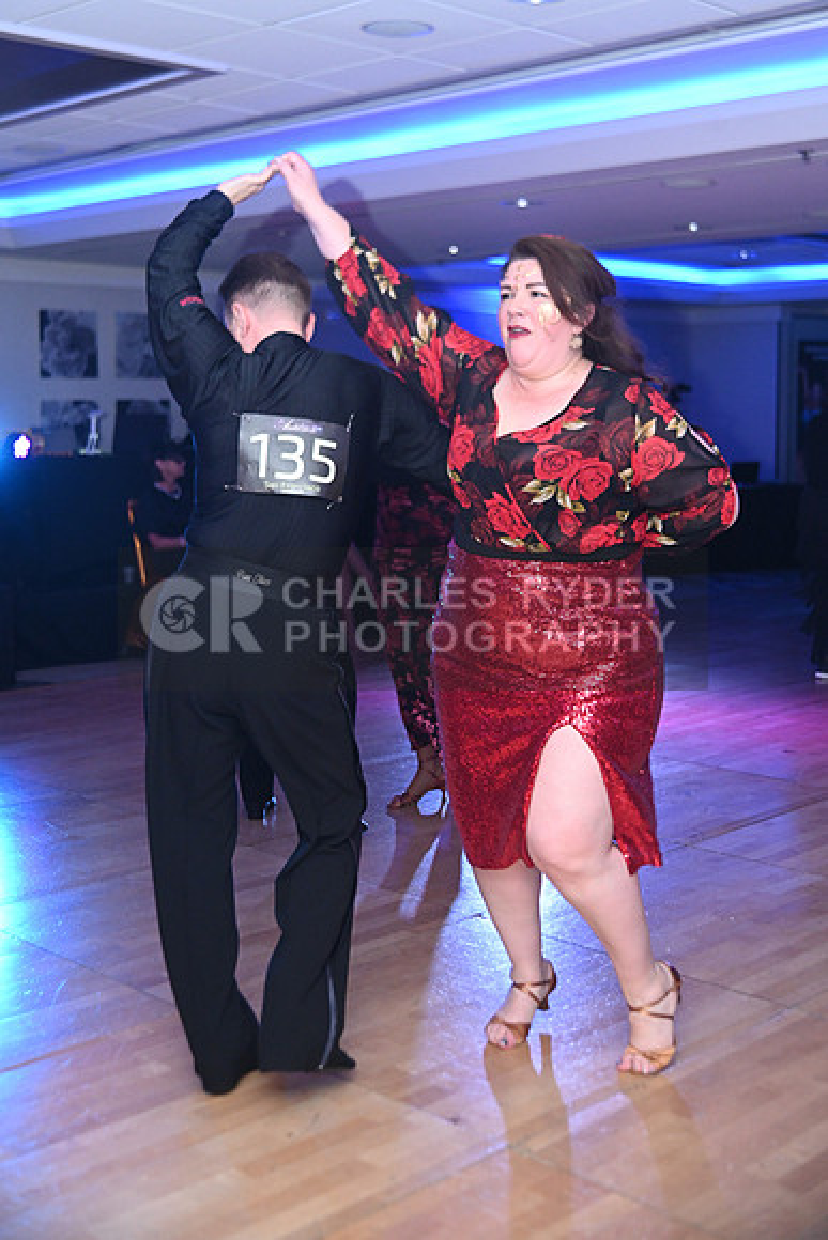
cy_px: 620
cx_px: 414
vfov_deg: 44.5
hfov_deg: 30.5
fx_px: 1517
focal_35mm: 44
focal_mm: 44
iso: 3200
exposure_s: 1/200
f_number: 5
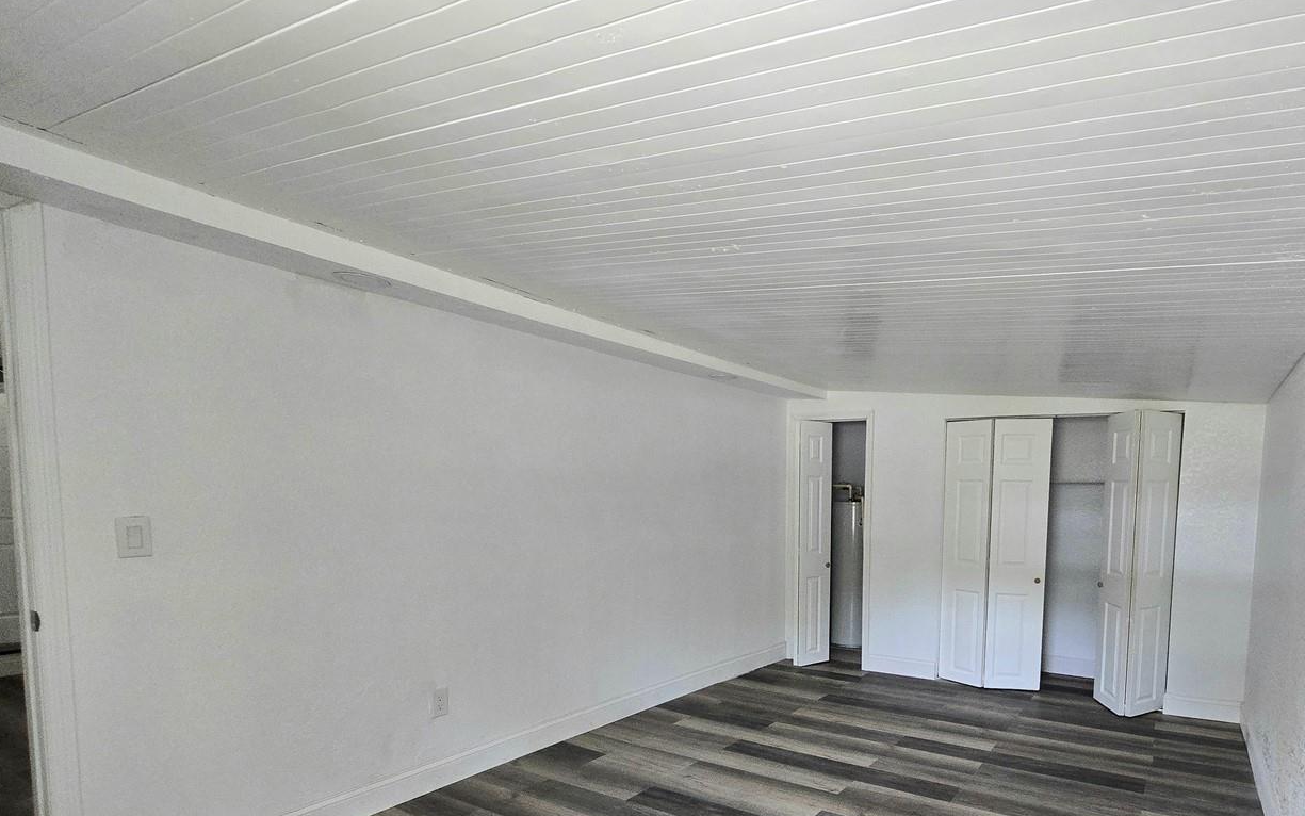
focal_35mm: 18
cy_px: 560
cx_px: 811
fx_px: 640
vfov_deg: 63.0
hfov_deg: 89.4
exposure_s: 1/60.2
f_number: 2.2
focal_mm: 2.2
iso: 320
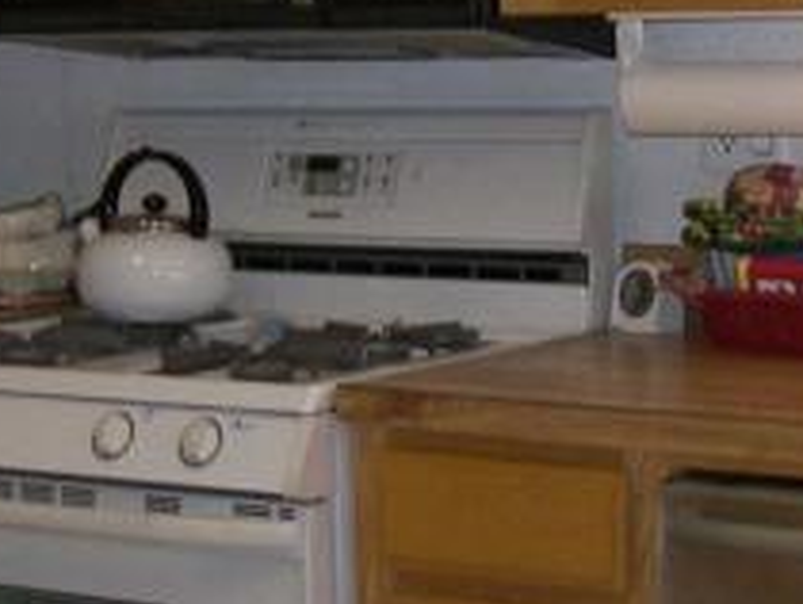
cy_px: 218
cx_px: 489
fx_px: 2717
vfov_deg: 12.7
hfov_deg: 16.8
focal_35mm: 117
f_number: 2.8
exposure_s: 1/30
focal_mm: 5
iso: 100
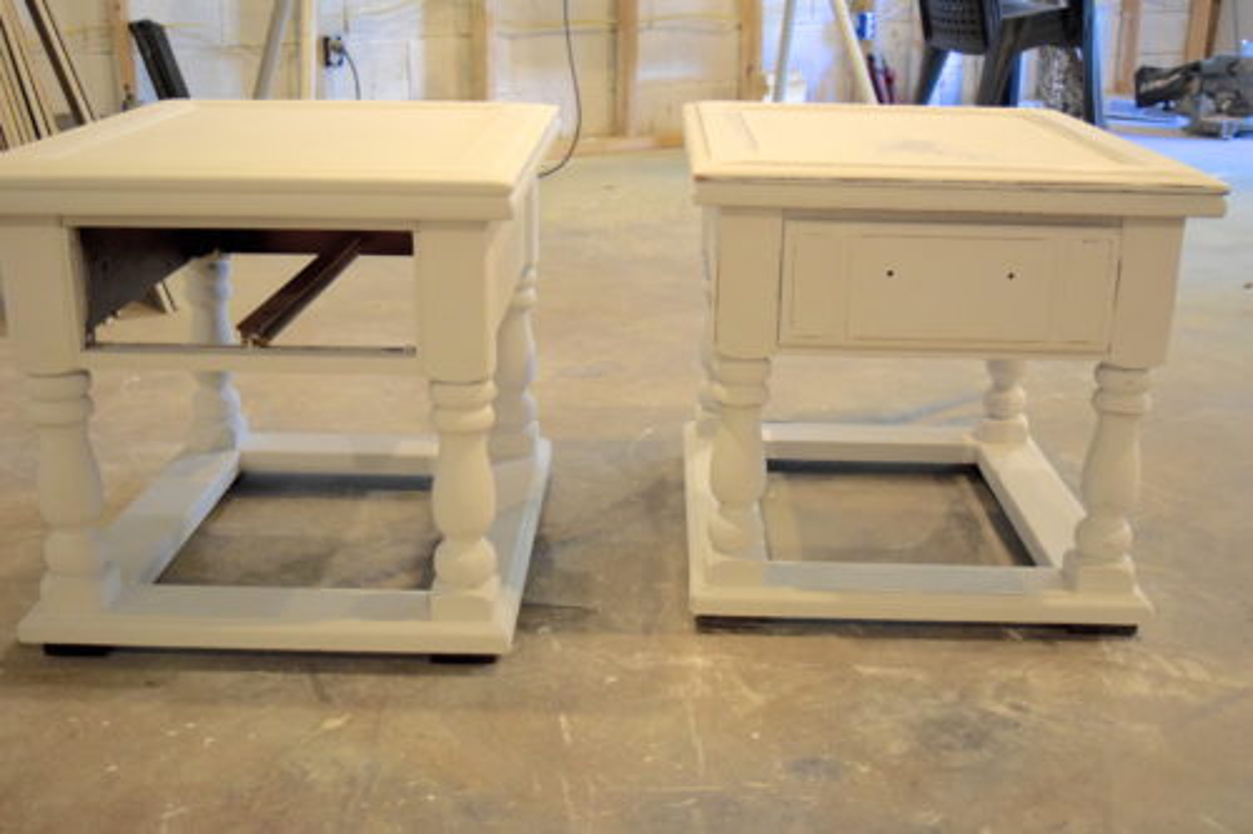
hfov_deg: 46.4
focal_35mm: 42
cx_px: 626
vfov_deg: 31.9
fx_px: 1461
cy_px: 417
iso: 3200
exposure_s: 1/100
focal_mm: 28
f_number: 4.2
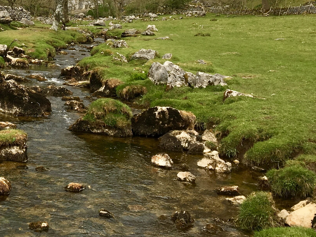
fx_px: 657
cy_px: -2
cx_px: 20
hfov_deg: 26.0
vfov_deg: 19.8
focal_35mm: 72
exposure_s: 1/256
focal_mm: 4.15
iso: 25
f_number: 2.2
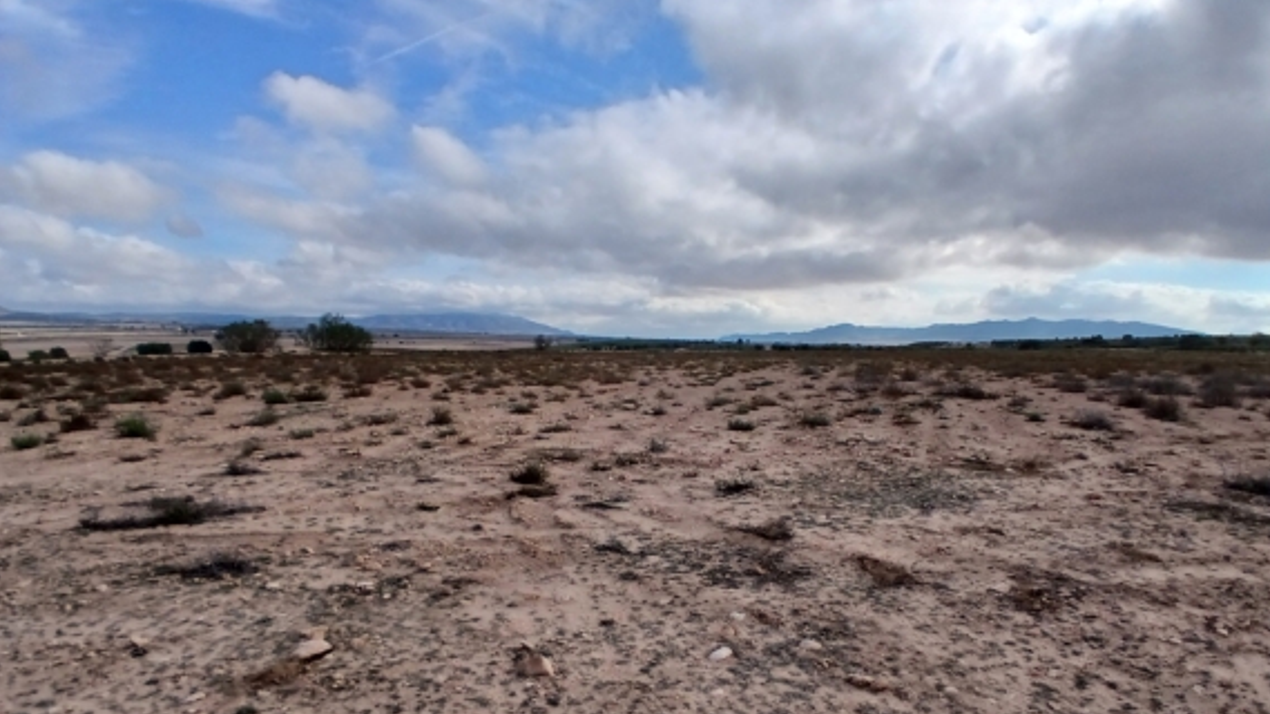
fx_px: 640
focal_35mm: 19
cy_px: 464
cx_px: 647
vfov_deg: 57.3
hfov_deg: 89.6
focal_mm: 1.4
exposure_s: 1/1664
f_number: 2.2
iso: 50
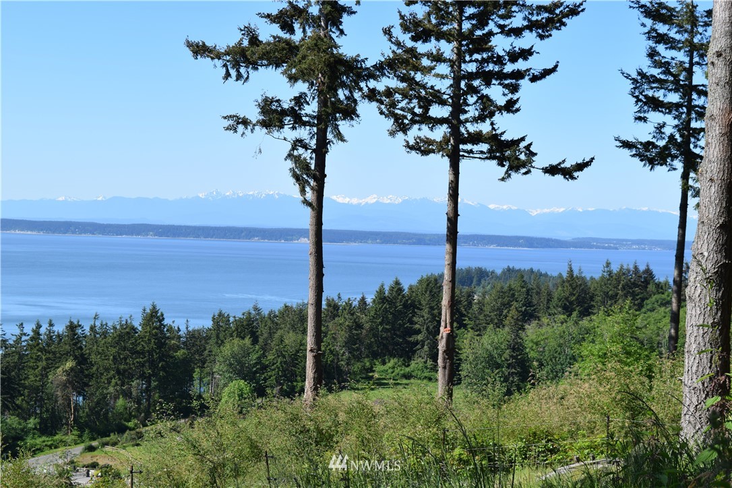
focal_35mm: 63
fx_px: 1281
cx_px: 366
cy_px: 244
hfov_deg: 31.9
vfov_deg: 21.6
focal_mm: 42
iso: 200
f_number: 9
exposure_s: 1/320
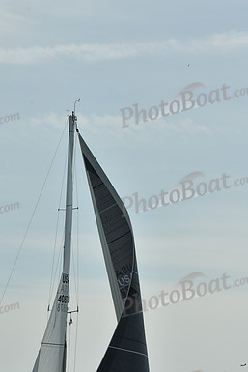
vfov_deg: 16.0
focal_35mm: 128
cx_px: 70
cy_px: 256
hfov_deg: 10.7
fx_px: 1321
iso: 320
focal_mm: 85
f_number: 10
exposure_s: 1/1250
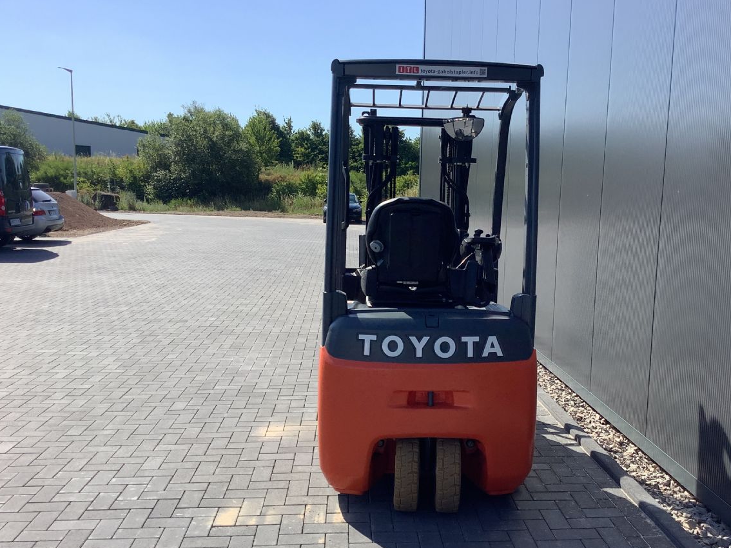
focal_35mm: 35
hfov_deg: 52.5
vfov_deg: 40.6
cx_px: 407
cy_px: 298
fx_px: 739
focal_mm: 3.3
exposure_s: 1/815
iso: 25
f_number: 2.4
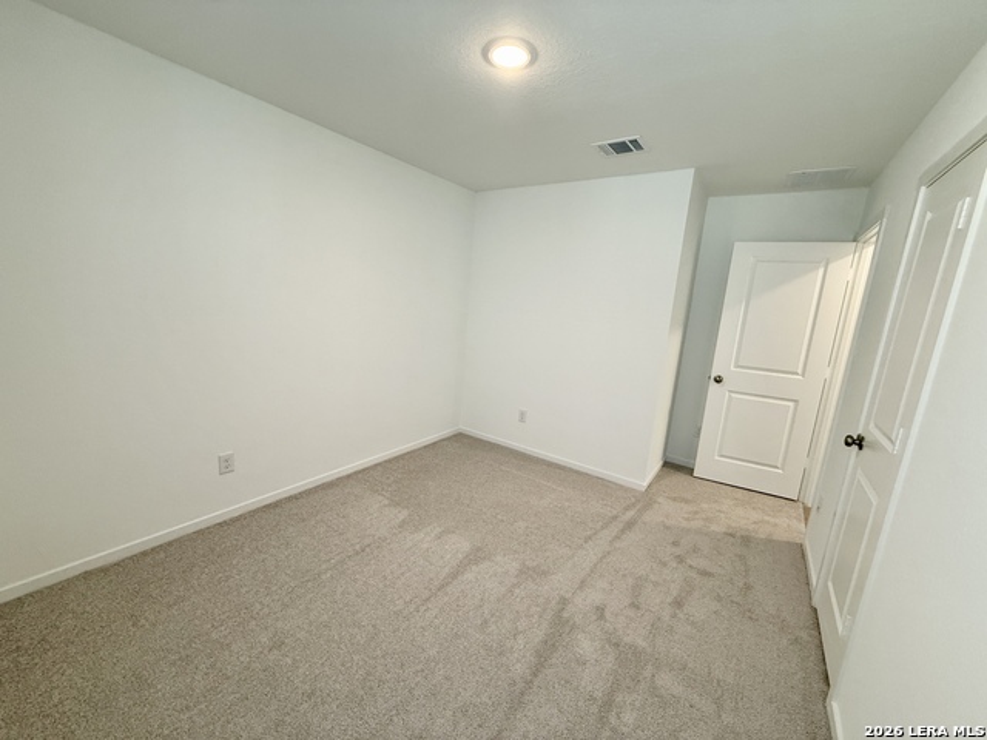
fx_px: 399
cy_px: 370
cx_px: 494
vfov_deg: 85.7
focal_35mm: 14
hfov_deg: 102.1
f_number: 2.2
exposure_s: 1/120
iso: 250
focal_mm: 2.22
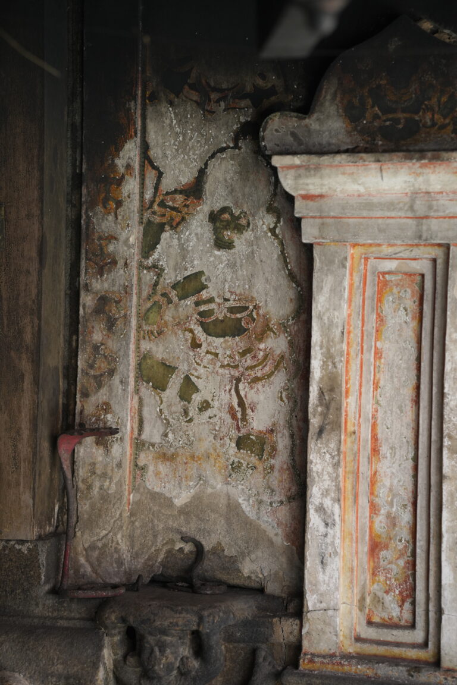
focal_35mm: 85
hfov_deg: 16.1
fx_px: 1618
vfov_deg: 23.9
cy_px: 342
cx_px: 228
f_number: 2.5
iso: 640
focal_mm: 85
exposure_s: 1/160
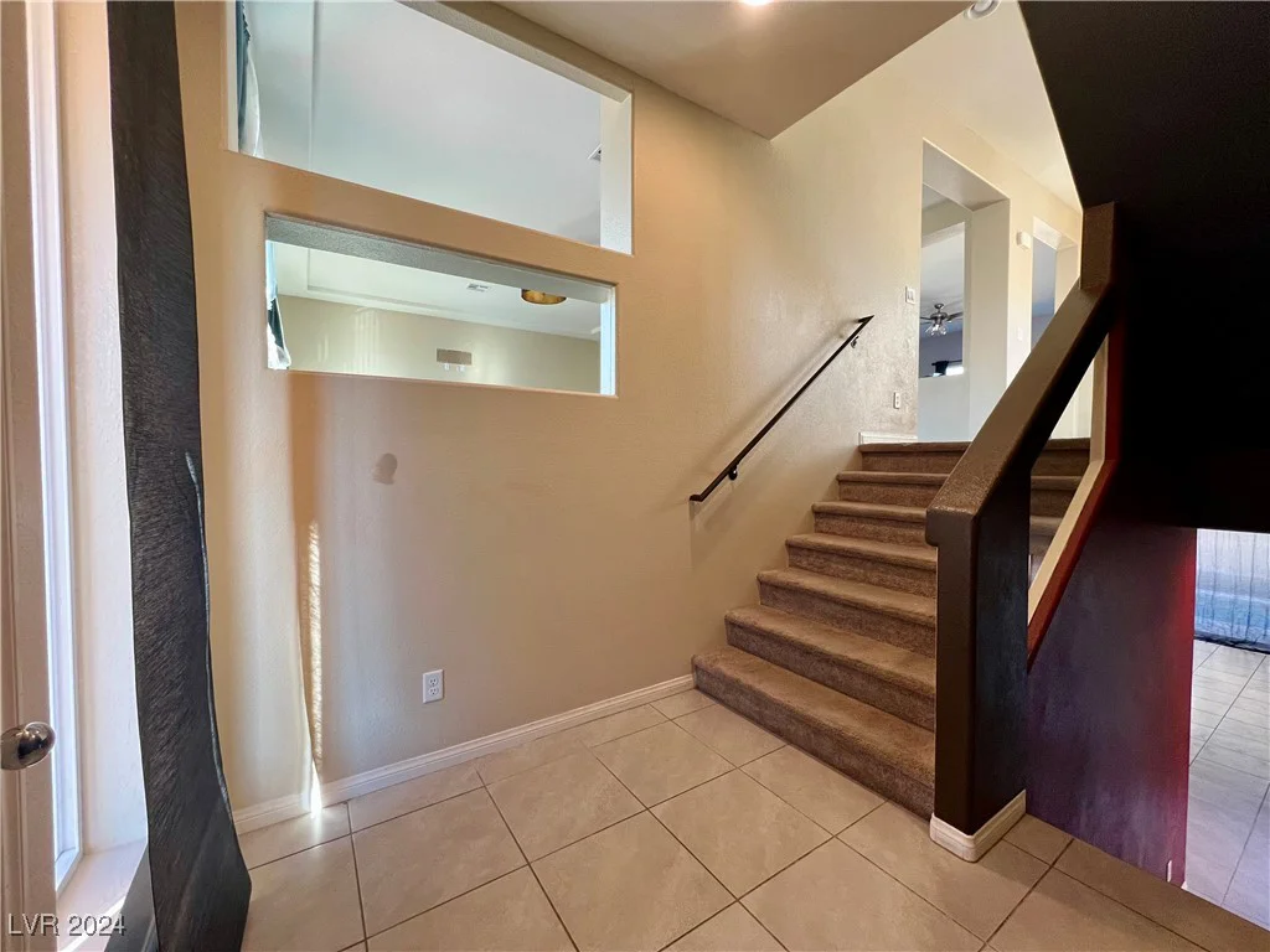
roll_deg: +0.1
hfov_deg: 106.2
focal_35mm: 13
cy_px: 476
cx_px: 635
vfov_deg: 89.9
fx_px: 477
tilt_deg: -4.0
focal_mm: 1.57
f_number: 1.8
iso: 250
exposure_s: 1/120
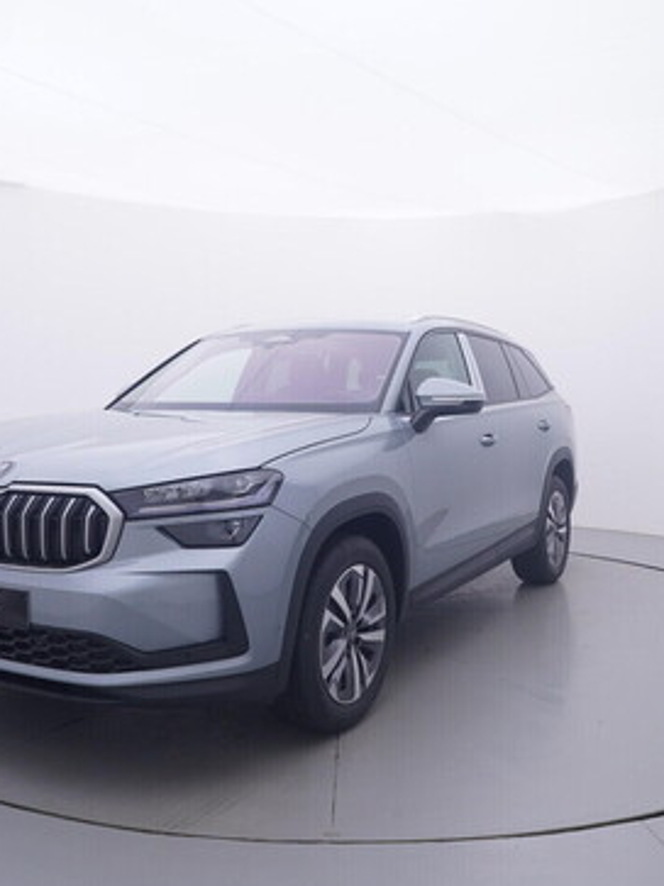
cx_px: 343
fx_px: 838
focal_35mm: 33
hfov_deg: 43.2
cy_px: 445
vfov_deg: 55.8
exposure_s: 1/80
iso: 200
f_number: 5
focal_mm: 15
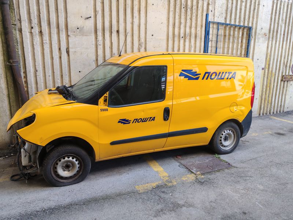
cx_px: 146
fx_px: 229
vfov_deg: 51.4
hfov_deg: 65.3
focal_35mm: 27
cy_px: 110
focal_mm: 5.52
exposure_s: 1/120
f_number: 1.95
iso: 50
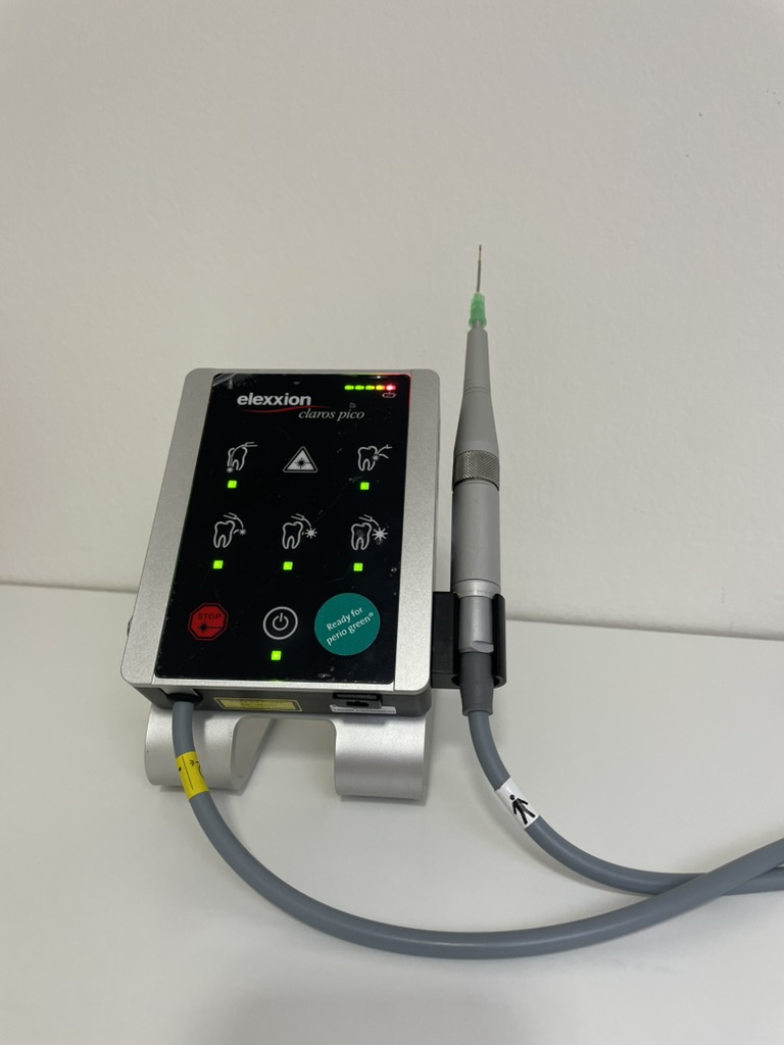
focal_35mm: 26
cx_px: 392
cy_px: 522
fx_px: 785
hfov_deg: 53.1
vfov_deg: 67.3
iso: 100
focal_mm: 4.2
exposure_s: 1/100
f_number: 1.6
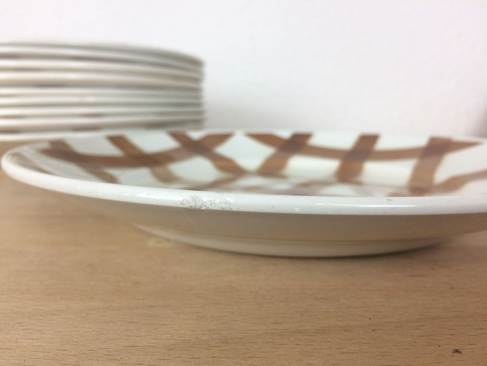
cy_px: 183
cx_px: 244
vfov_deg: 48.2
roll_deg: -0.1
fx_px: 408
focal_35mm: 29
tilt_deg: -8.9
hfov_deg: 61.7
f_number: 2.2
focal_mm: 4.15
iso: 50
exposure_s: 1/50
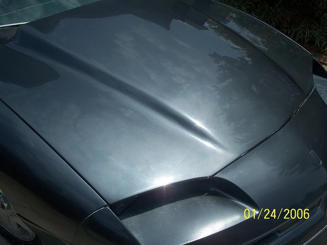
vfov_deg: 38.7
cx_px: 164
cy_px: 122
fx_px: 350
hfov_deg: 50.1
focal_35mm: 37
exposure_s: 1/500
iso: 64
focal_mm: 7.8
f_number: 5.6
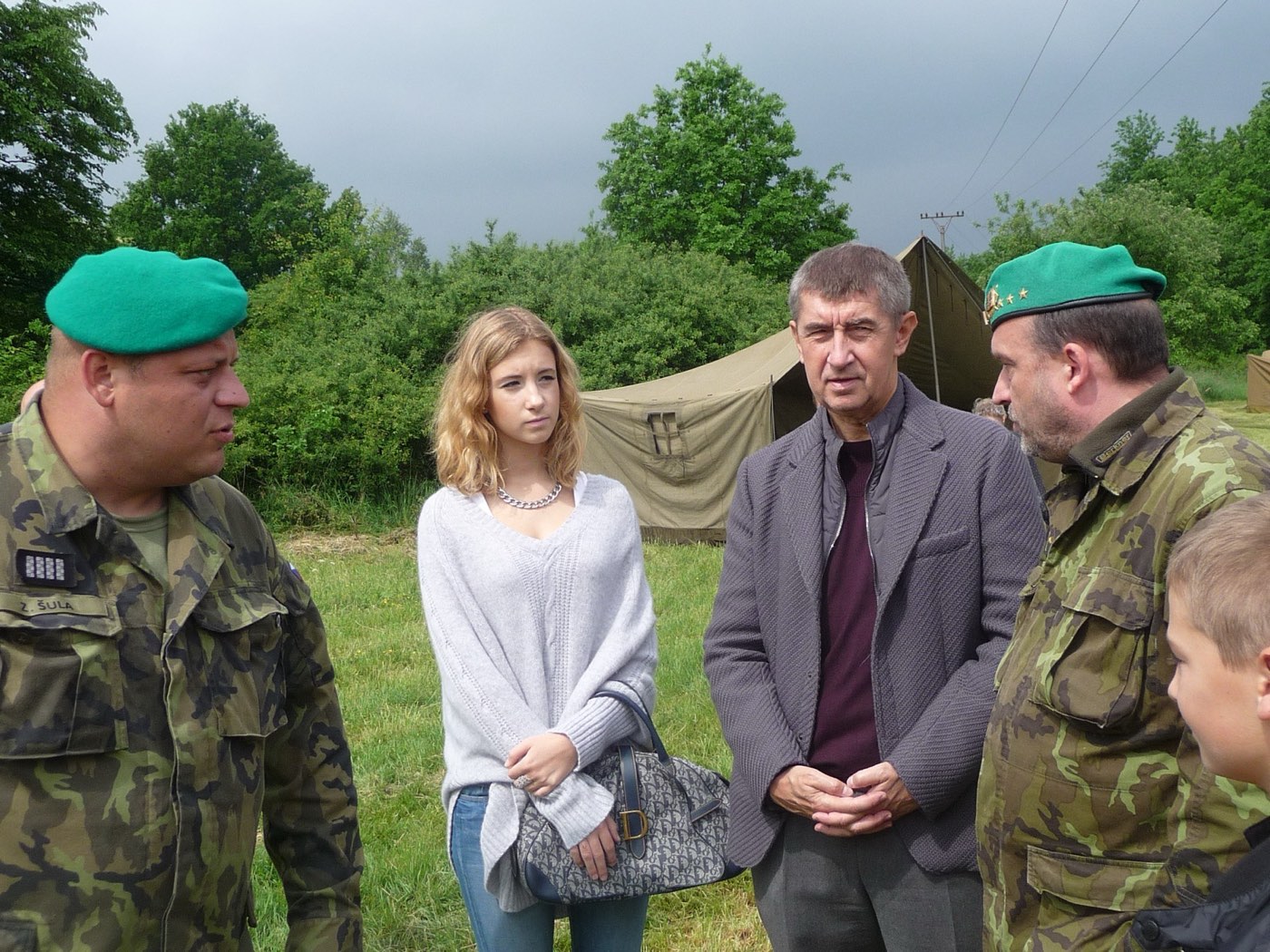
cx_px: 635
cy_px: 476
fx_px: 1504
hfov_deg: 45.8
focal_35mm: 41
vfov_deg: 35.1
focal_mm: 5
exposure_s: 1/800
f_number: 3.4
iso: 100
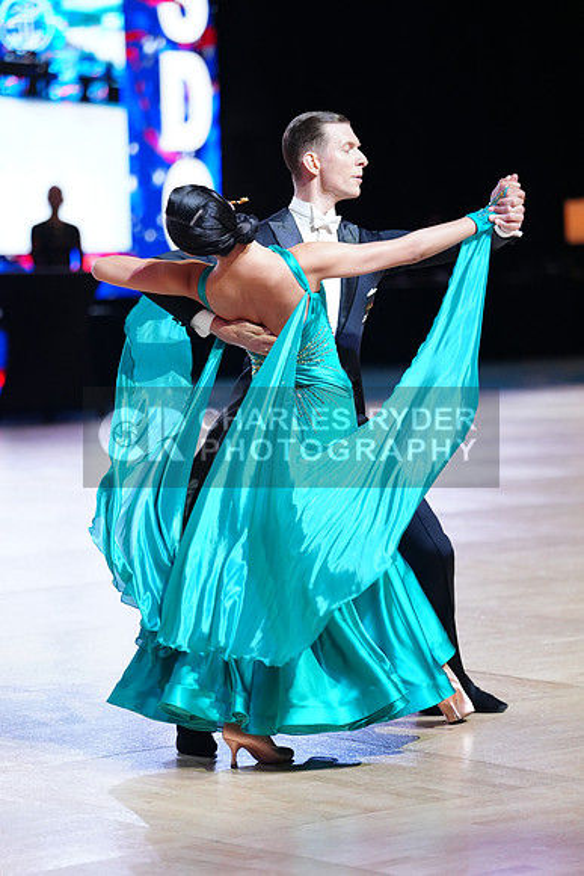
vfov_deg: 14.2
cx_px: 292
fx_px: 3526
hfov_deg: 9.5
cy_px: 438
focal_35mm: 145
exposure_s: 1/500
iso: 2000
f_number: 2.8
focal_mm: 145
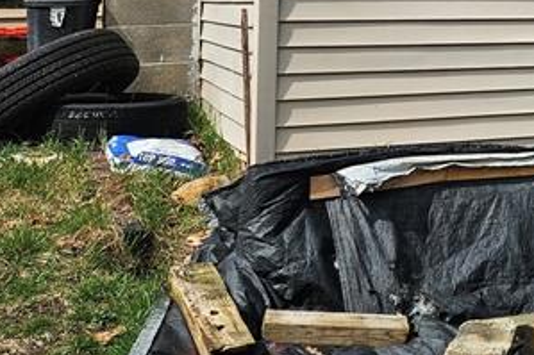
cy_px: -95
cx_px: 875
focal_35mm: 82
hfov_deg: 20.1
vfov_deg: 15.9
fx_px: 1216
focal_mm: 5.4
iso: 25
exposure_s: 1/2708
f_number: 1.8
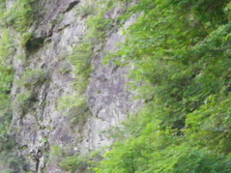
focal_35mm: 117
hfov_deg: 15.6
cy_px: 163
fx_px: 780
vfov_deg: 12.5
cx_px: -105
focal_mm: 6.2
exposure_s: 1/60
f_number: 3.8
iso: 500
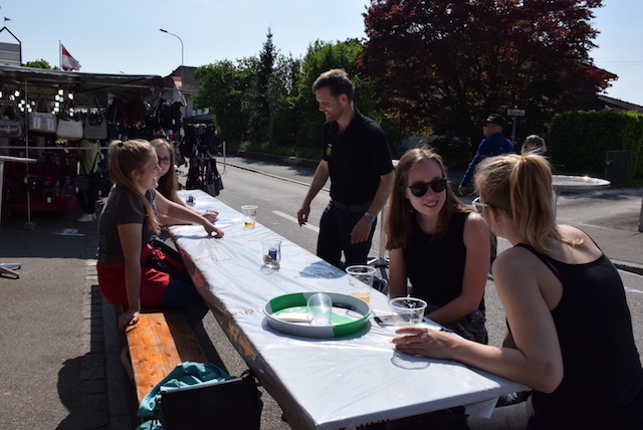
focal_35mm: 30
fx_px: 536
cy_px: 215
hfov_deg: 61.9
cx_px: 322
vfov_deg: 43.7
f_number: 18
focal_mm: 20
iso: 1000
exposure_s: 1/1250
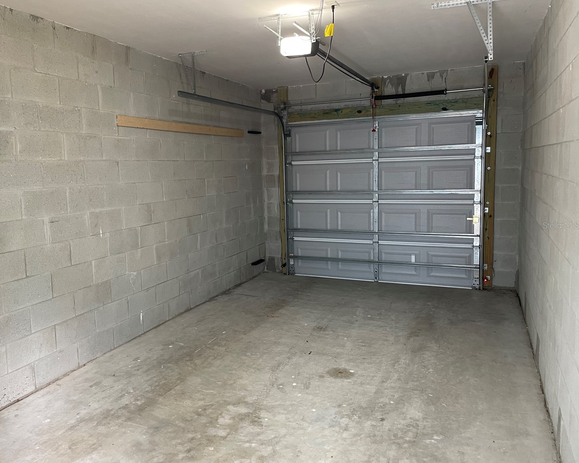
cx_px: 261
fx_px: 480
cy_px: 225
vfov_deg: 51.5
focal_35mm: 28
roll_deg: +1.6
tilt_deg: -6.2
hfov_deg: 62.1
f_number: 1.6
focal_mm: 4.2
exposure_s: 1/60
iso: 125
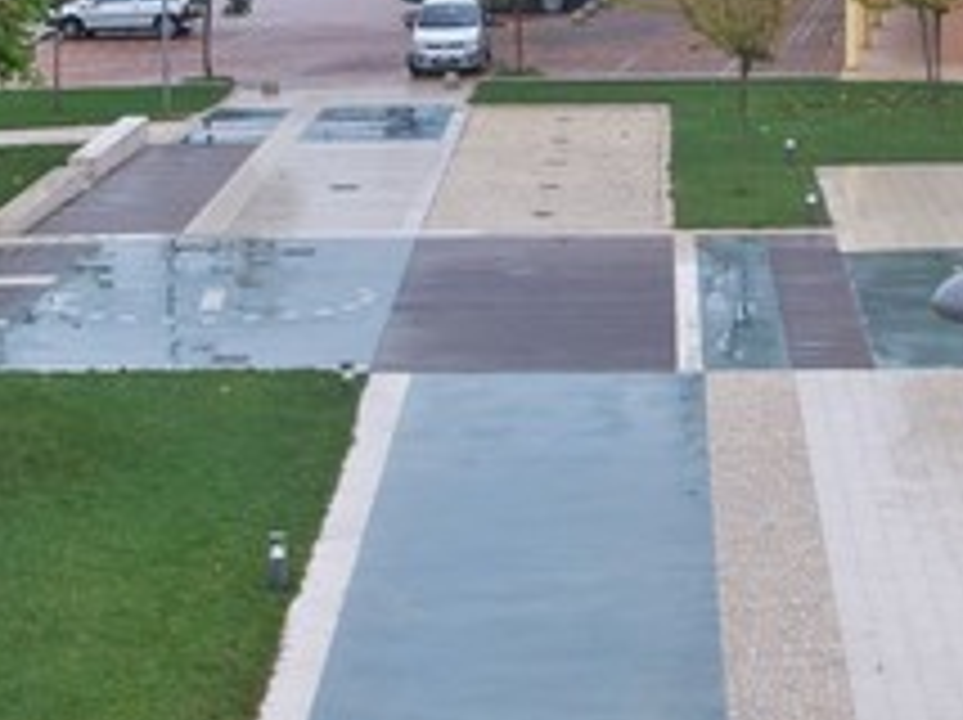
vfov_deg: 12.5
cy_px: 52
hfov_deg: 16.7
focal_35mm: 117
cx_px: 828
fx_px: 3251
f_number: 3.8
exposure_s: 1/60
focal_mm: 8.8
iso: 64
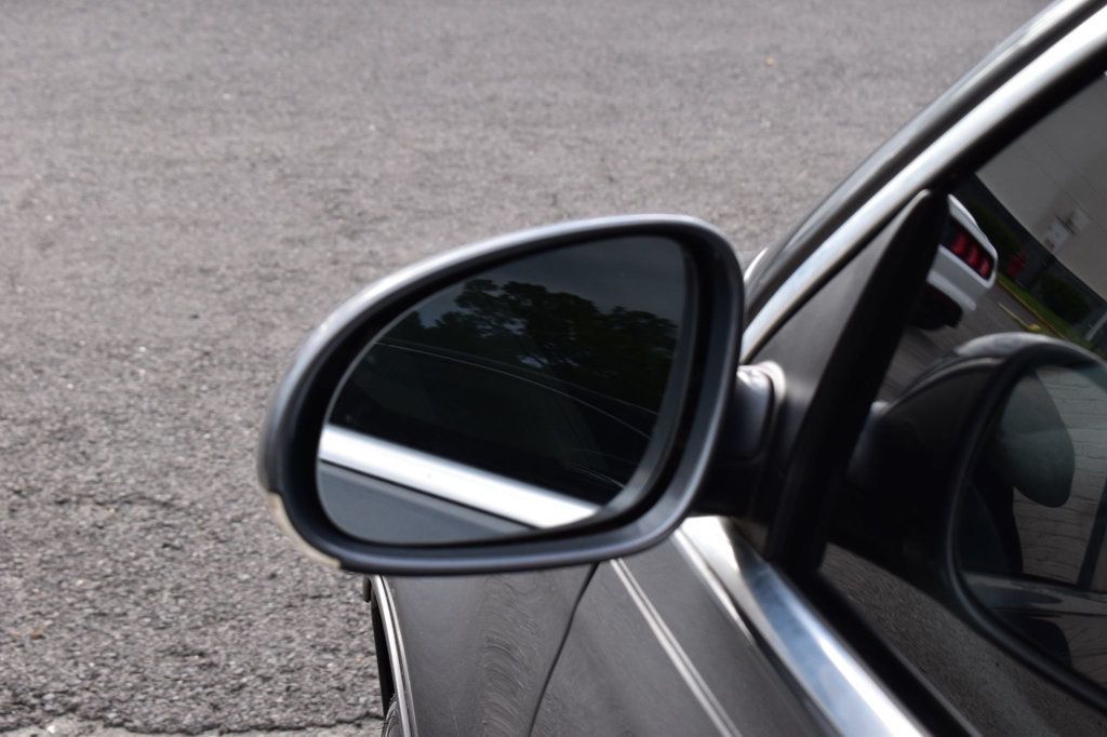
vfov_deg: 16.5
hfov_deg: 24.6
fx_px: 2536
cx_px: 554
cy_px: 368
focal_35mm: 82
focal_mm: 55
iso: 400
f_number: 10
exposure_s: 1/200
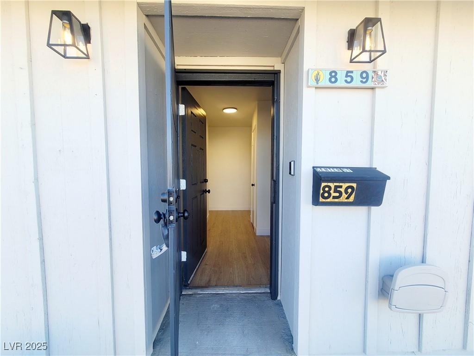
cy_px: 178
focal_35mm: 13
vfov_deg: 89.9
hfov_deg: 106.2
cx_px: 237
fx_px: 178
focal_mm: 2.2
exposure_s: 1/256
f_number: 2.2
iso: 50
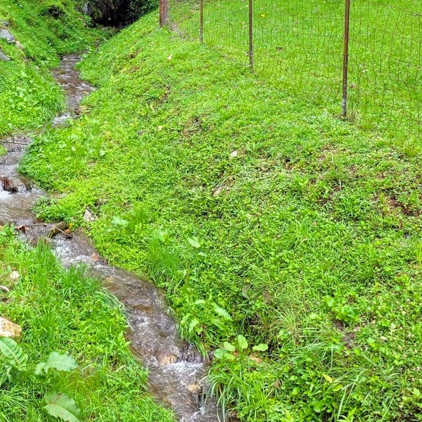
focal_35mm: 55
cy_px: 132
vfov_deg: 30.8
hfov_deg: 30.3
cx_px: 79
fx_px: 759
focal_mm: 6.3
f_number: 1.7
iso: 80
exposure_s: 1/1399
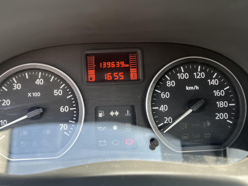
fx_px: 244
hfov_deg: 53.5
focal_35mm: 34
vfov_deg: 41.7
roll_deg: +2.7
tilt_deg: -23.5
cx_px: 97
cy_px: 84
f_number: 1.5
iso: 64
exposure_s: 1/121
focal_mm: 5.7
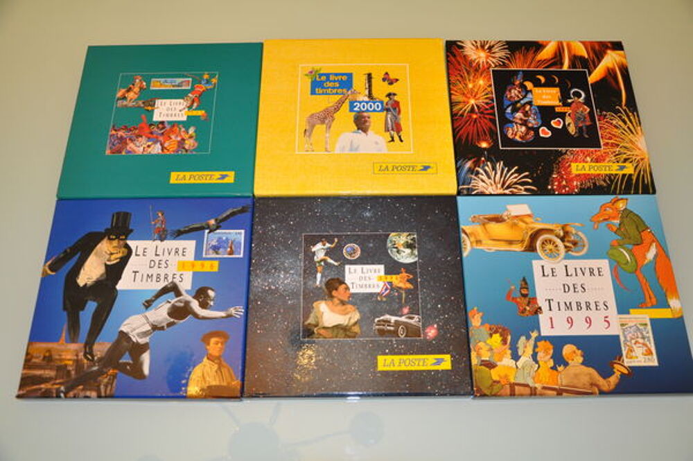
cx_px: 346
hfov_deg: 59.5
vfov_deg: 41.6
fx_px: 606
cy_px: 230
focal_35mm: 32
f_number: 3.8
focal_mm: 21
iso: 800
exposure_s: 1/60
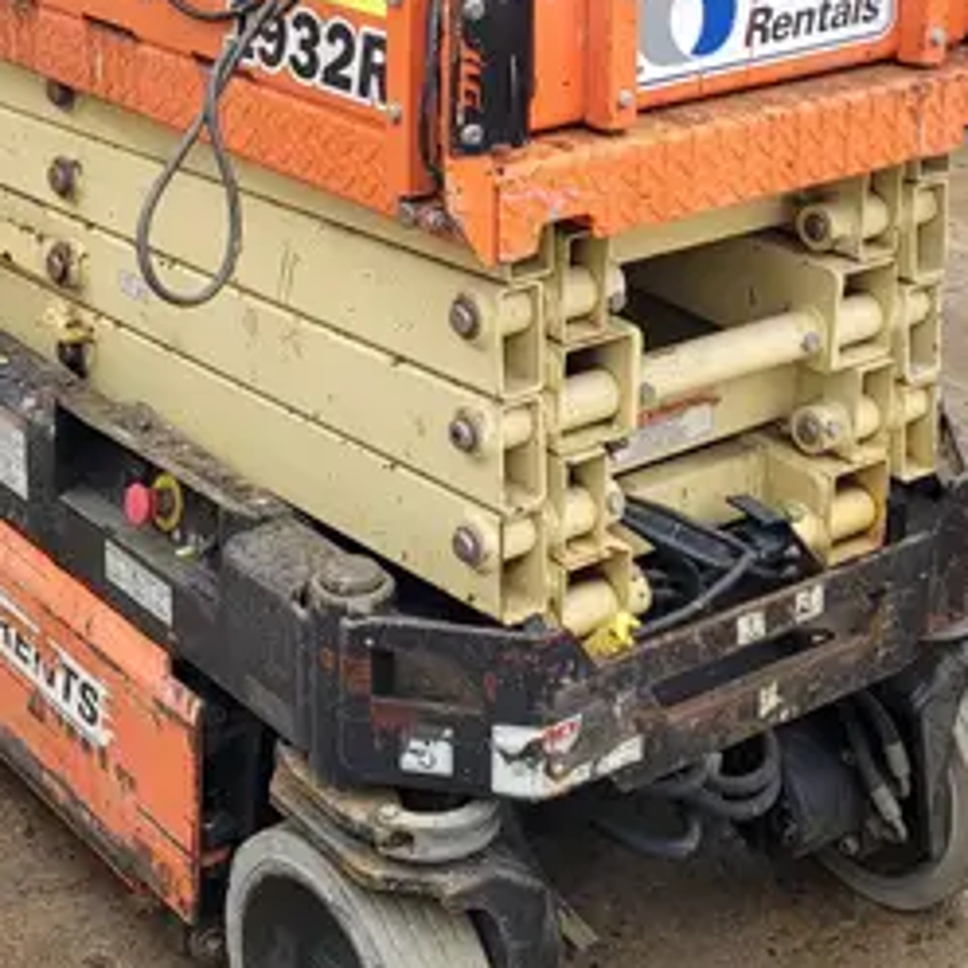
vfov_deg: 24.3
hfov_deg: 25.2
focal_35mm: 68
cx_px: 289
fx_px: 2151
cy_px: 14
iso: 125
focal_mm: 5.4
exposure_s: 1/120
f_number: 1.8
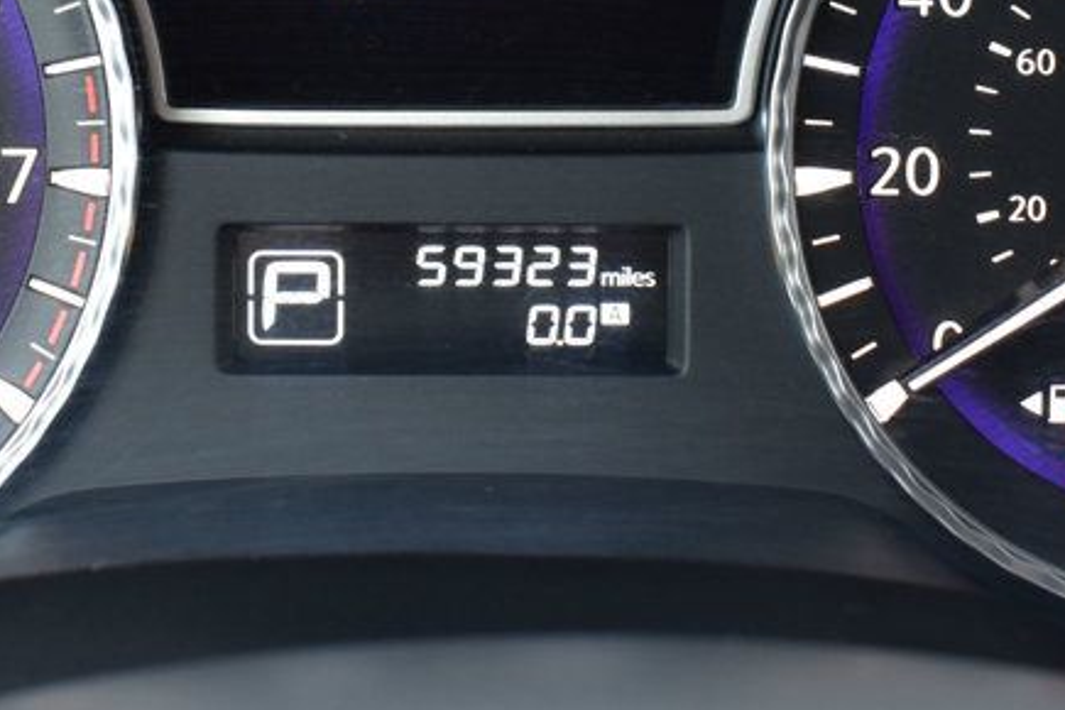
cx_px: 465
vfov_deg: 16.4
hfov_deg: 25.0
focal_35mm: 81
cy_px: -12
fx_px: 2401
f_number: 6.3
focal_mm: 23
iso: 400
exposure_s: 1/20
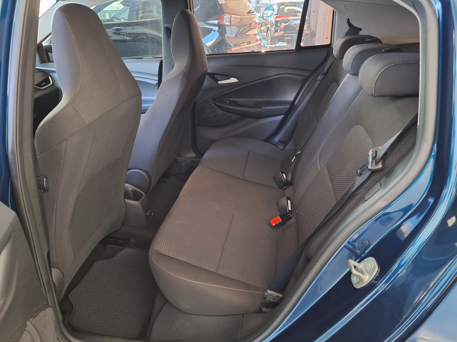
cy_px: 171
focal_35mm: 23
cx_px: 228
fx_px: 304
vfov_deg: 58.9
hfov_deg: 73.9
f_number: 1.8
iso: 500
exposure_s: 1/20
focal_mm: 5.54
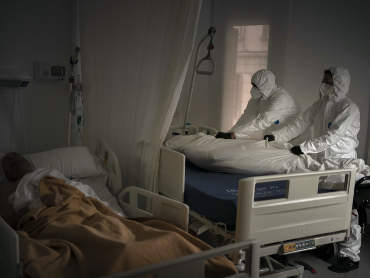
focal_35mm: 38
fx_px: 406
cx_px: 181
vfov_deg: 37.7
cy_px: 139
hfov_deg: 49.0
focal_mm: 35
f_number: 1.8
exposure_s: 1/160
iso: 800
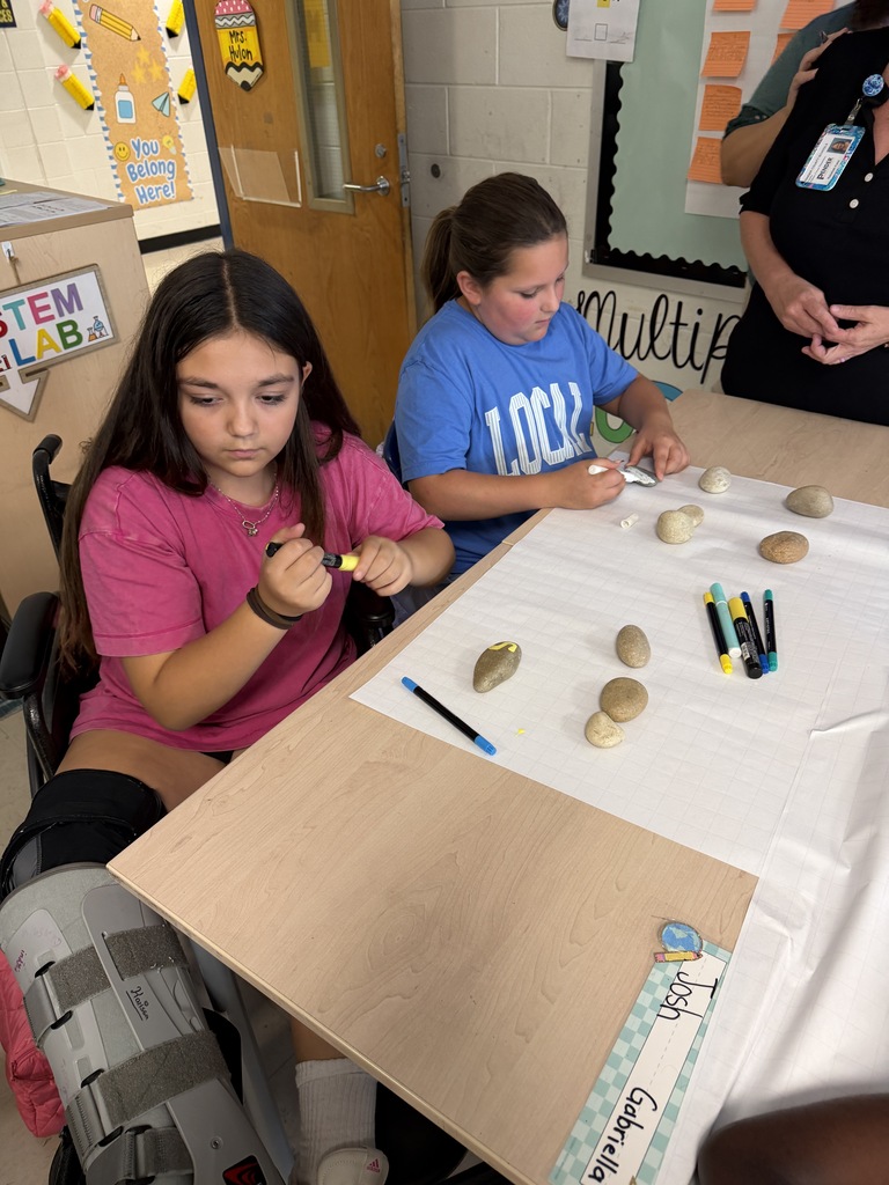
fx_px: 822
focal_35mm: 24
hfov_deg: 56.8
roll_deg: +3.6
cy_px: 592
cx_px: 444
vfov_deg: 71.6
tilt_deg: -34.6
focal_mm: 6.76
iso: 200
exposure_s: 1/60
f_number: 1.78
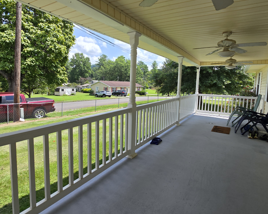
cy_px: 95
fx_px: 143
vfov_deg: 73.6
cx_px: 144
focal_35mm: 18
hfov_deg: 86.2
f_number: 2.2
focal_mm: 2.2
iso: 50
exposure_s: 1/1117
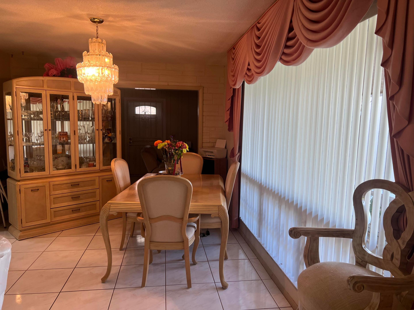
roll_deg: -1.1
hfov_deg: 67.3
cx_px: 207
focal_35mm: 26
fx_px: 311
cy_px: 155
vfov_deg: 53.1
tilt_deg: -6.8
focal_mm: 5.7
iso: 100
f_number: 1.5
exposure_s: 1/120
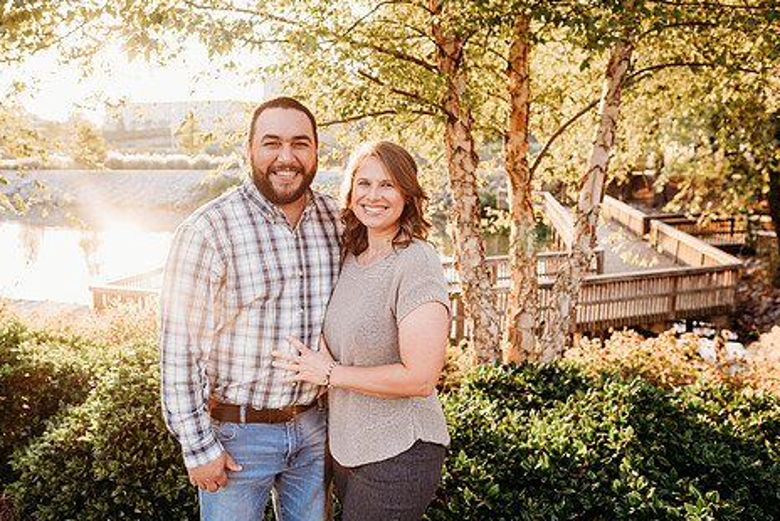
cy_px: 248
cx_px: 338
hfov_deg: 61.7
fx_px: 650
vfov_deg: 43.7
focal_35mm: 30
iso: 250
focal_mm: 24
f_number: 3.2
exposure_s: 1/320
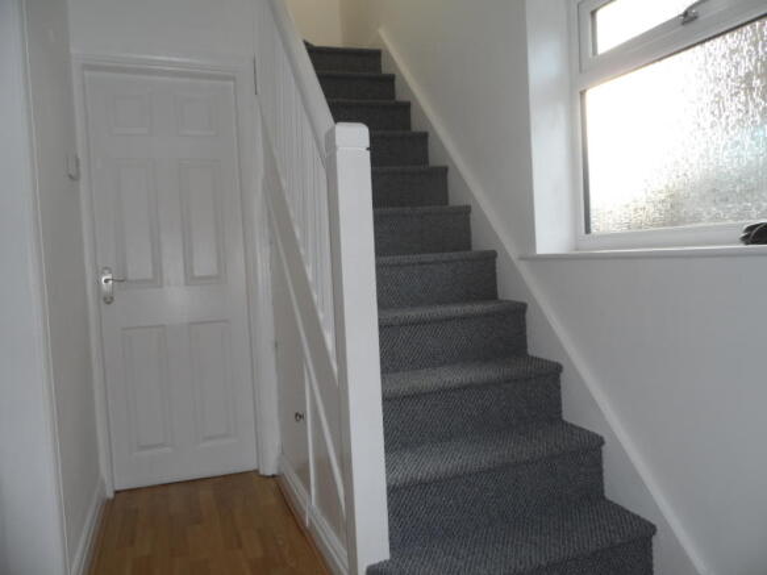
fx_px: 532
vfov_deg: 56.8
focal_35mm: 24
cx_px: 384
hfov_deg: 71.6
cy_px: 288
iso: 100
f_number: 3.2
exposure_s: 1/30
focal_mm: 4
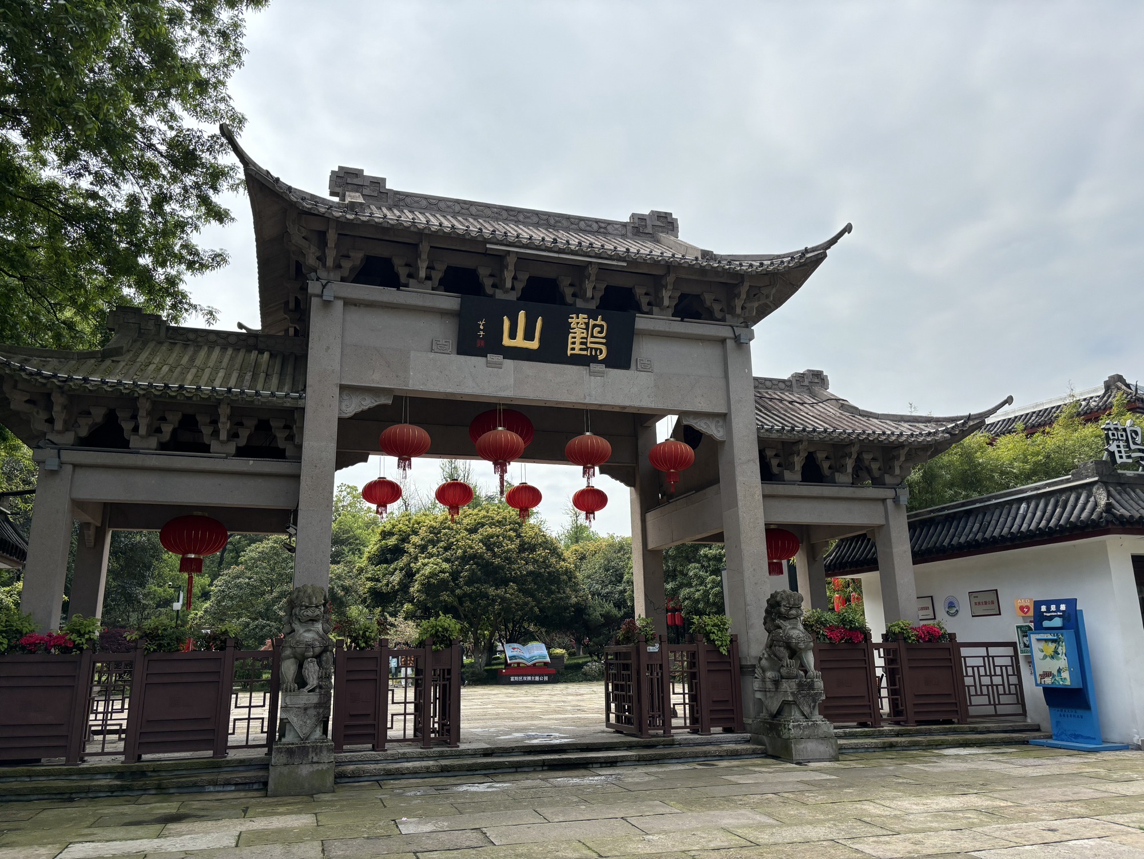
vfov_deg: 53.1
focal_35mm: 26
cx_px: 572
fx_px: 860
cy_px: 430
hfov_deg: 67.3
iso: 50
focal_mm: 5.96
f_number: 1.6
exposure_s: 1/3650
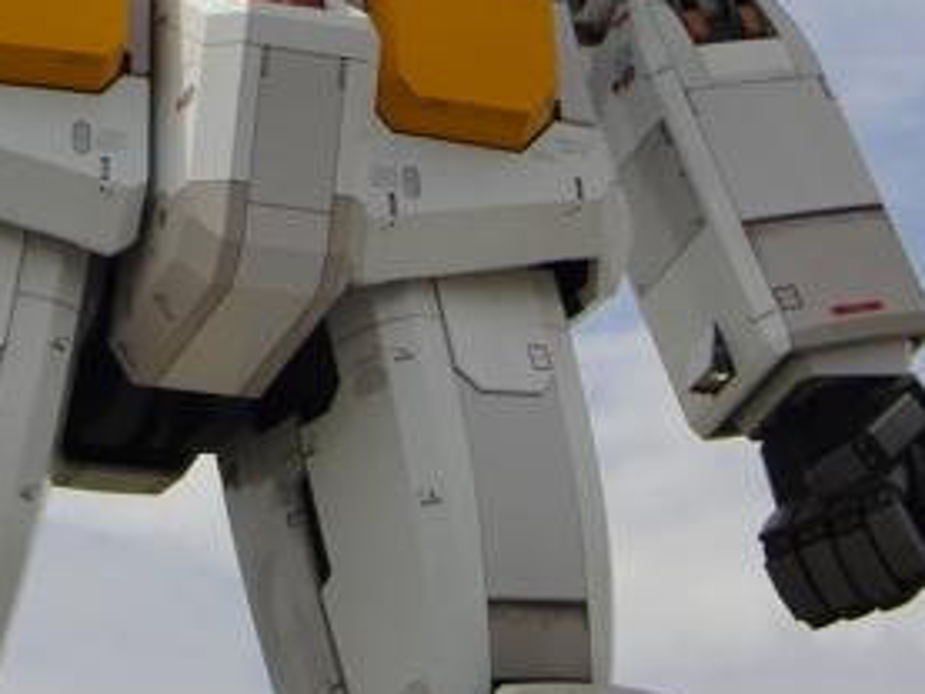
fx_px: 4251
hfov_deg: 12.4
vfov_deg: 9.1
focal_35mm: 159
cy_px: -290
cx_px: 260
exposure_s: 1/200
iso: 64
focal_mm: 9.8
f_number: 9.7
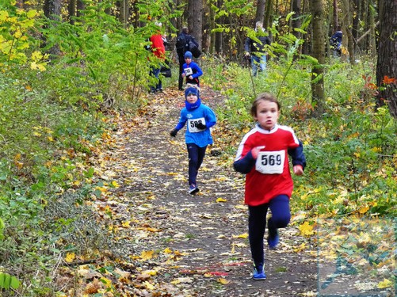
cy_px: 148
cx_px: 198
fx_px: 1123
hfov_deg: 20.0
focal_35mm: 98
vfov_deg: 15.1
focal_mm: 17.5
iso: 400
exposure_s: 1/80
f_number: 5
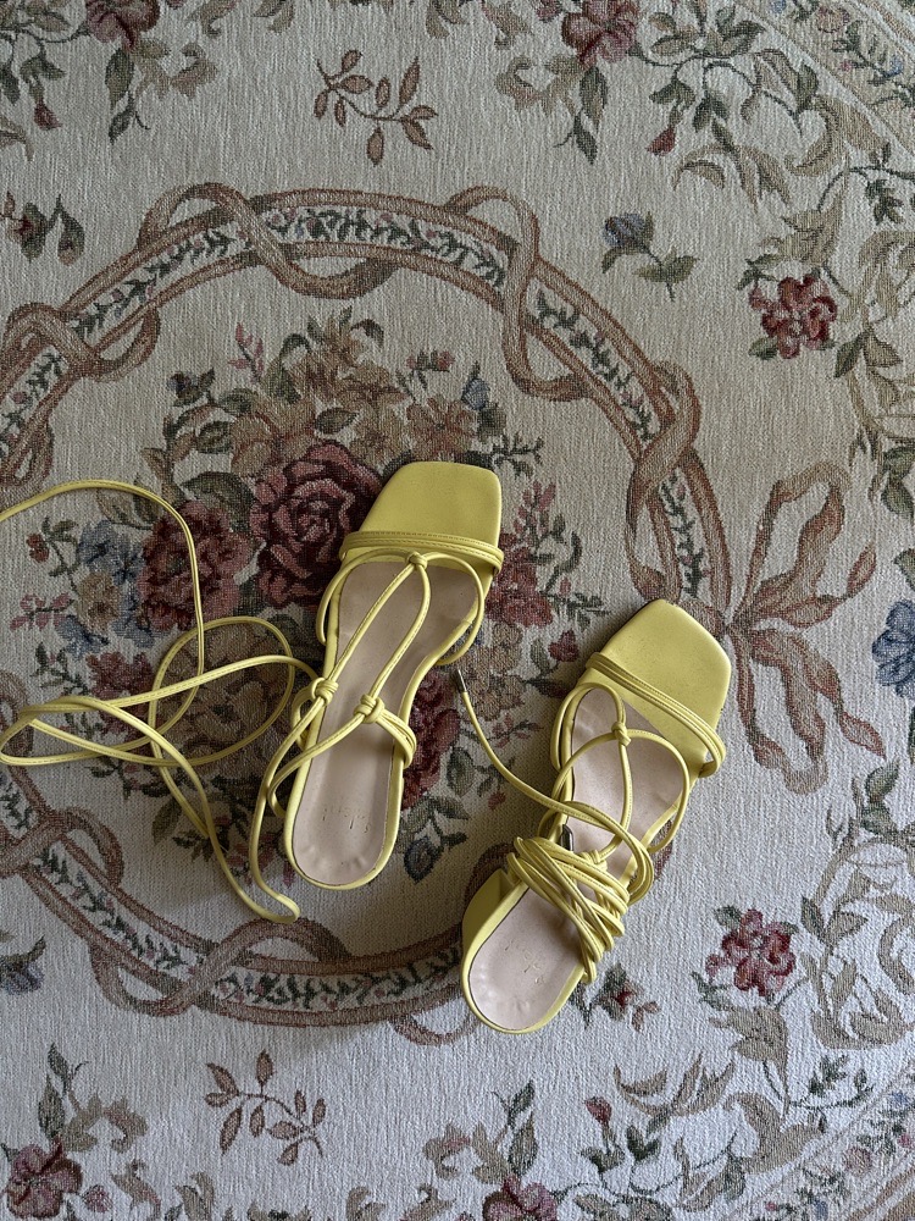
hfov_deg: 56.8
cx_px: 458
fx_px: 846
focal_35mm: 24
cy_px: 610
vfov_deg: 71.6
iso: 200
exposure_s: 1/121
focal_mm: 6.86
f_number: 1.78
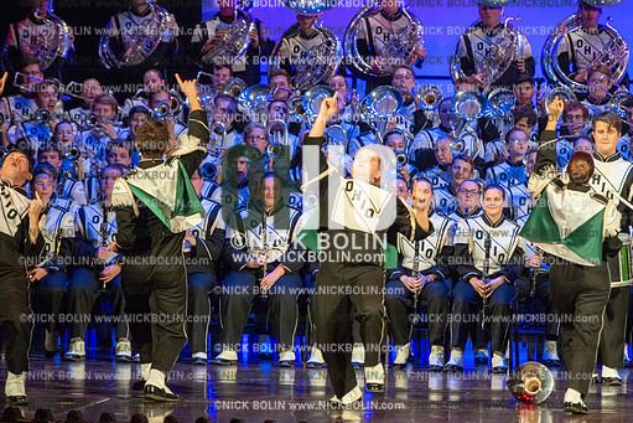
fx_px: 4784
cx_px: 308
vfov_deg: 5.1
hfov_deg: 7.6
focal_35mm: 272
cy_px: 203
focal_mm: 240
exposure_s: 1/320
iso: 8000
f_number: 5.6
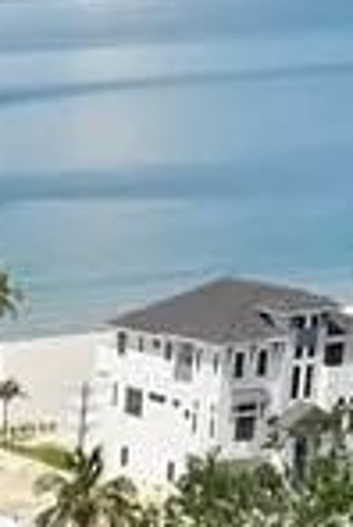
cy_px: 1236
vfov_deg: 10.7
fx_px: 2421
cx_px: -595
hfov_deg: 7.6
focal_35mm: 165
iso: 80
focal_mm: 5.4
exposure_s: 1/5127
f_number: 1.8
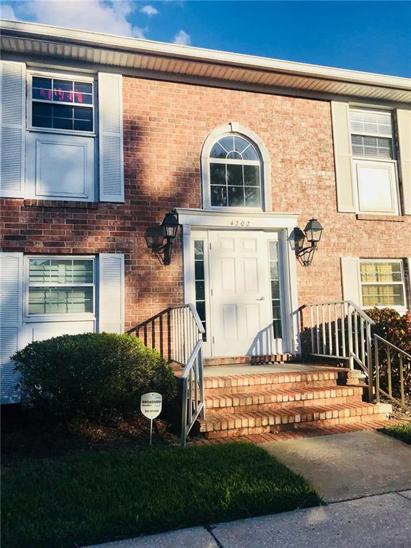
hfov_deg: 49.7
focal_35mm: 28
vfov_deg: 63.4
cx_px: 206
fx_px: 443
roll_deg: +1.6
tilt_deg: +5.8
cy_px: 274
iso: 20
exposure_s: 1/3195
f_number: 1.8
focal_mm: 3.99
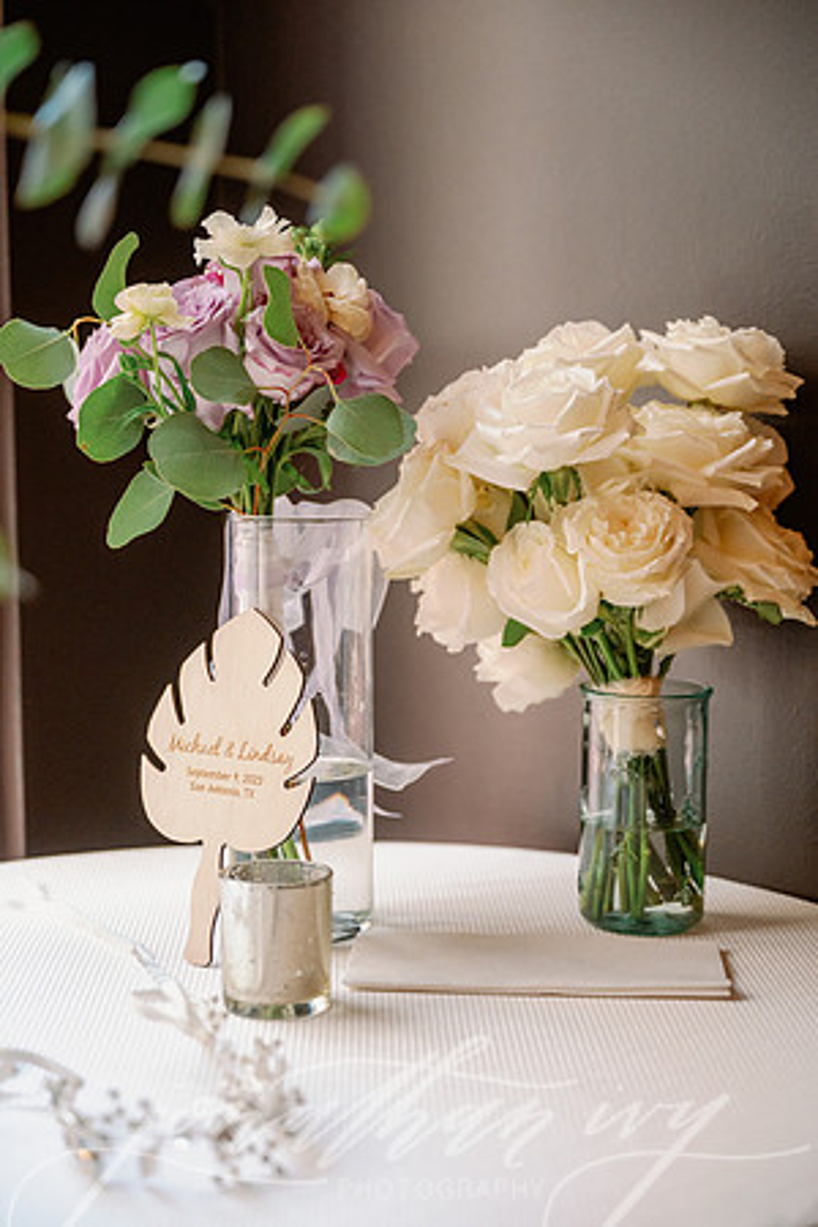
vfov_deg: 32.9
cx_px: 409
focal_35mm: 61
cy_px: 614
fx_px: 2079
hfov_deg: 22.3
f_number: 2.8
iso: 800
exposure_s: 1/400
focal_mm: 61
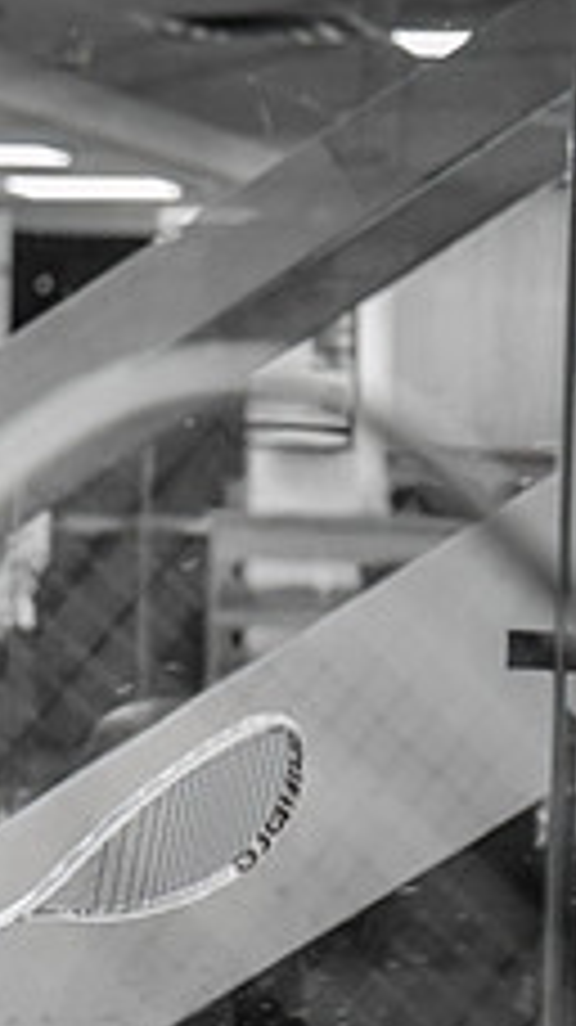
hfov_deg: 6.8
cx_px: 40
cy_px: 718
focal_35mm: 178
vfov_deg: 12.1
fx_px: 4840
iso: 1600
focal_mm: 58
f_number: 2.8
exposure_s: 1/320
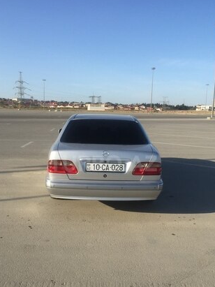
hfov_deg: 40.7
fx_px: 290
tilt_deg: -10.3
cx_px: 103
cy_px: 163
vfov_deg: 52.5
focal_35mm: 35
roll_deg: -1.4
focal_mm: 4.15
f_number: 2.2
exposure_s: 1/1721
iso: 32
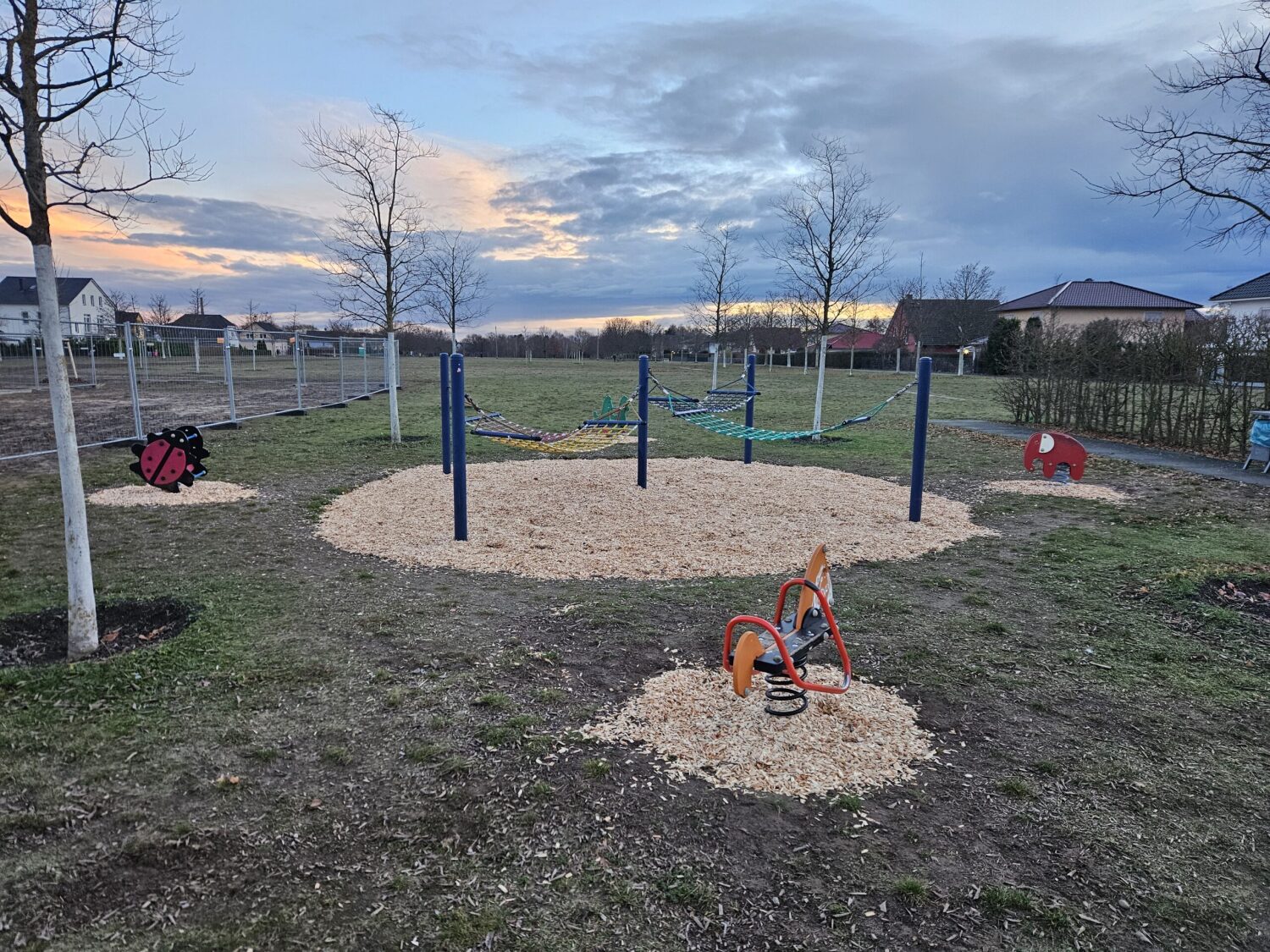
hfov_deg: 73.9
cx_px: 635
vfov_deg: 58.9
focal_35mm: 23
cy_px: 476
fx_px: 844
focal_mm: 5.4
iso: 200
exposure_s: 1/180
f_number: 1.8
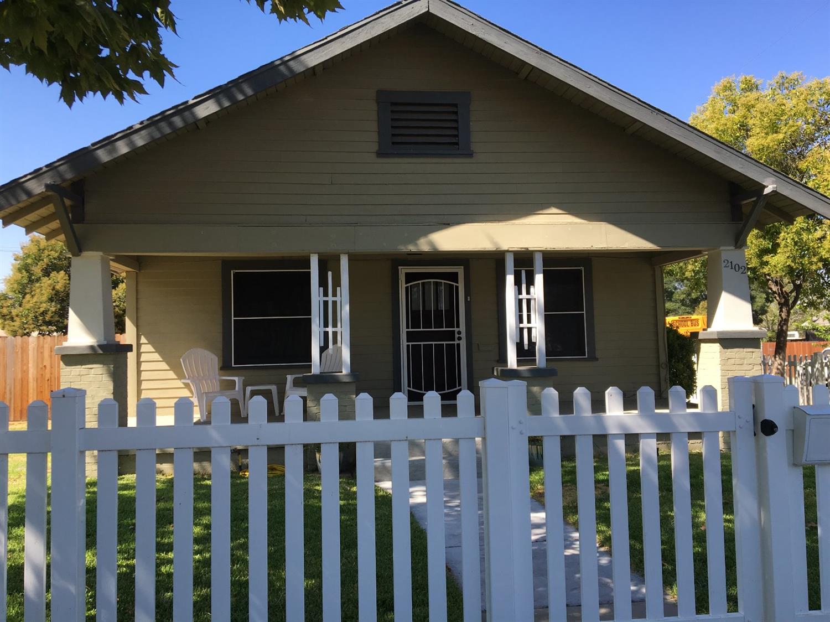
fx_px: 695
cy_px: 311
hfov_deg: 61.7
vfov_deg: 48.2
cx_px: 415
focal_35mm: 29
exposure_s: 1/641
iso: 25
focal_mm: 4.15
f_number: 2.2
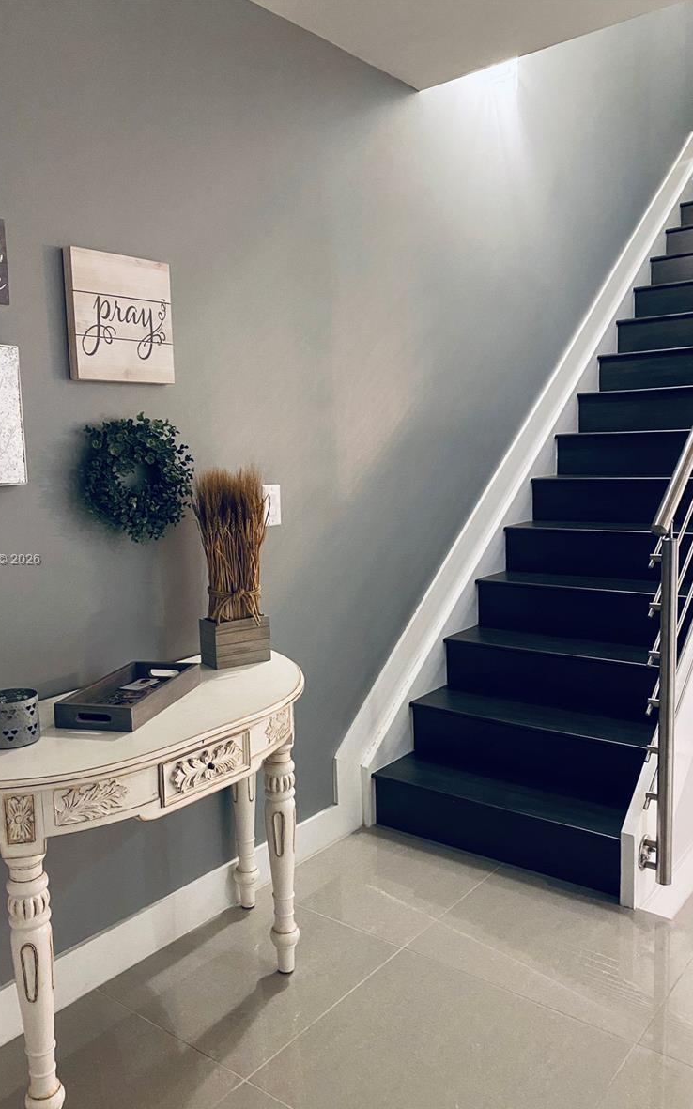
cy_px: 561
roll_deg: +2.3
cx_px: 289
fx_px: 846
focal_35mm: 28
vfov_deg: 66.5
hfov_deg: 44.4
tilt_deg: -6.9
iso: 640
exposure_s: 1/30
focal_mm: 4.25
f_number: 1.8
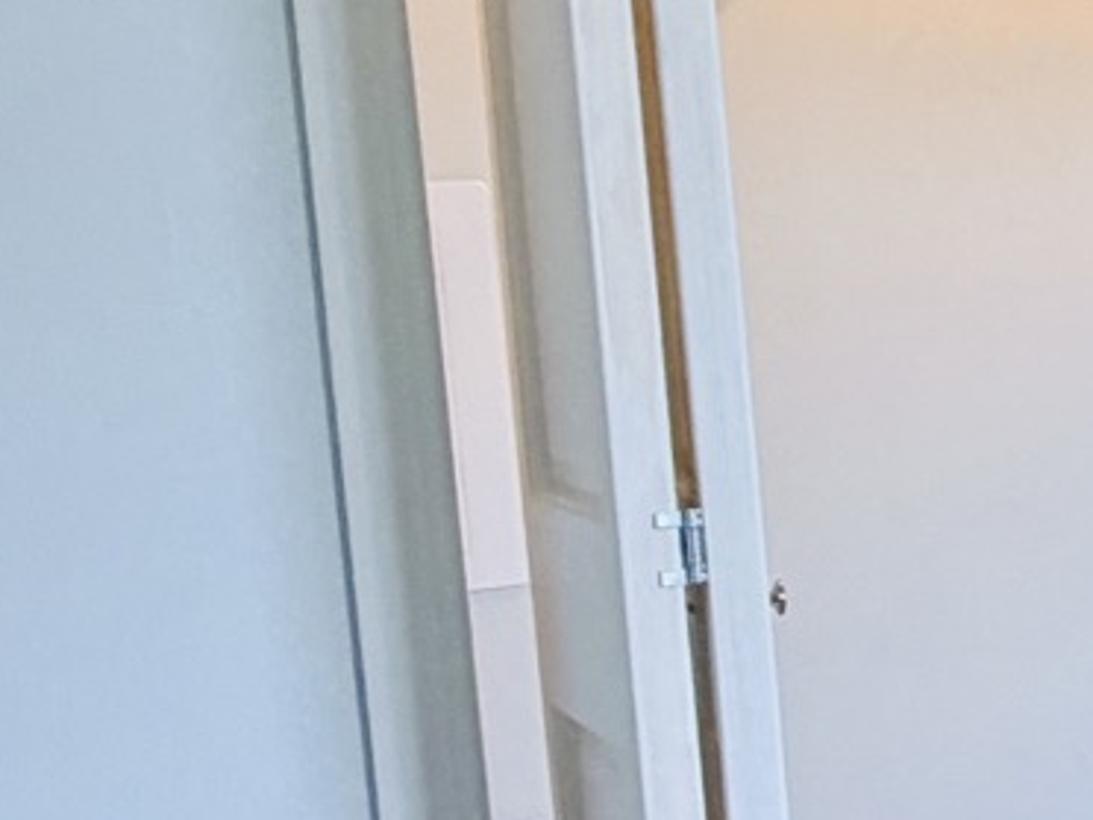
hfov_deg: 14.5
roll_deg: +2.3
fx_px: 2431
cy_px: 309
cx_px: 2706
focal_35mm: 77
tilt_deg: -3.5
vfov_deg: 19.1
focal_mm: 2.22
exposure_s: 1/60
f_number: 2.2
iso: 200
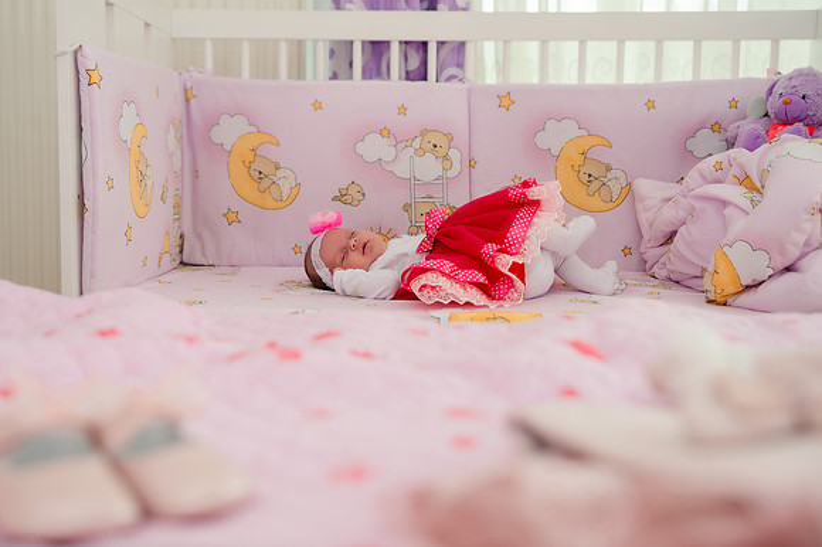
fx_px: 1086
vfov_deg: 28.3
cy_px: 251
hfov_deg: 41.4
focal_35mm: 48
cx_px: 367
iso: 200
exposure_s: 1/250
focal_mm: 42
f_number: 3.2
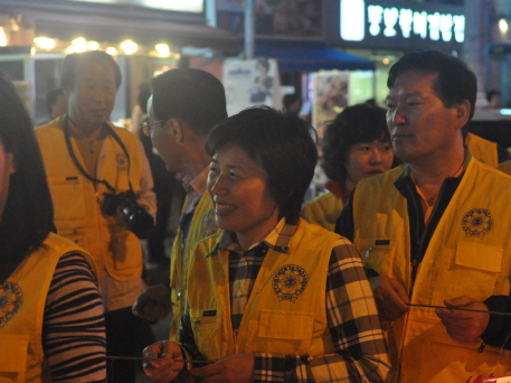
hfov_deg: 27.5
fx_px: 1042
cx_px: 271
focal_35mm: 71
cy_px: 169
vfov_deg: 20.8
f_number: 3.2
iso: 3200
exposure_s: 1/250
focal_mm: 35
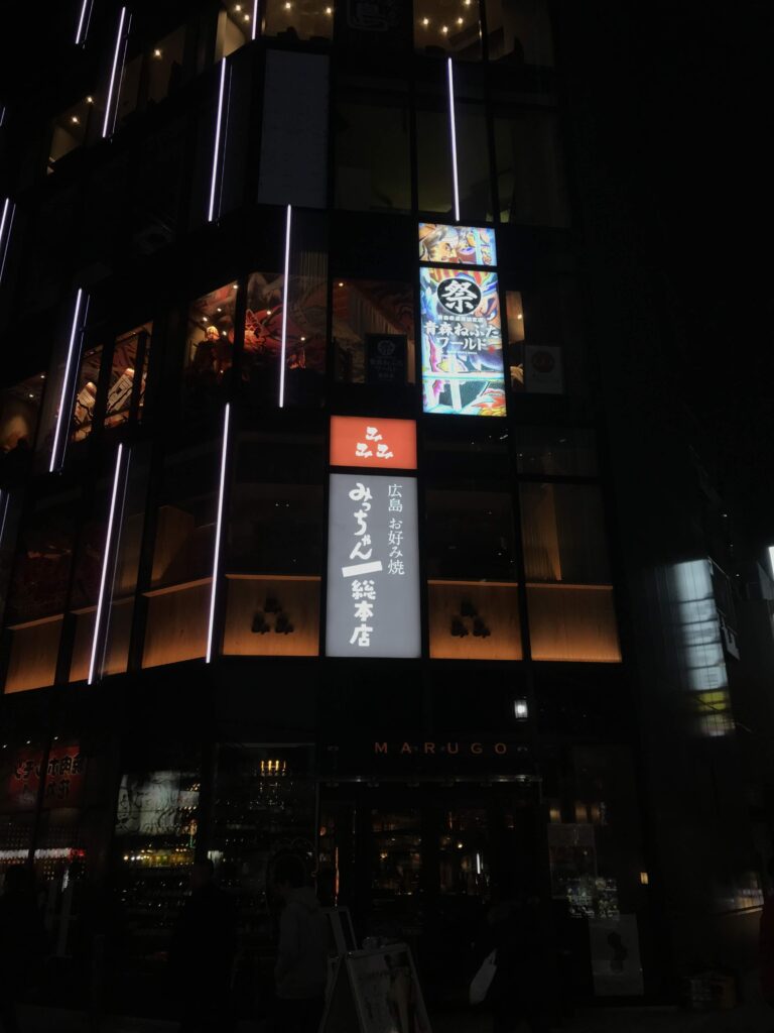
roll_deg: +0.8
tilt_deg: +23.8
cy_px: 516
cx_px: 387
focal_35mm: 28
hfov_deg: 49.7
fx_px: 835
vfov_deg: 63.4
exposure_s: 1/100
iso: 40
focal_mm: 3.99
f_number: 1.8
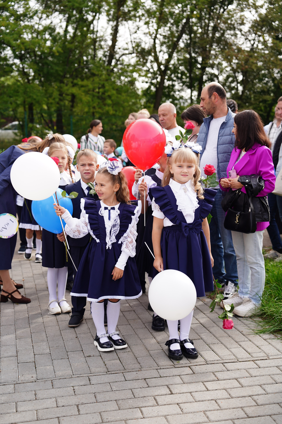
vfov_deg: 41.1
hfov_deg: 28.1
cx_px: 141
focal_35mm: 48
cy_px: 212
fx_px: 564
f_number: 2.8
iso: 100
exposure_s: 1/500
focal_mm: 48
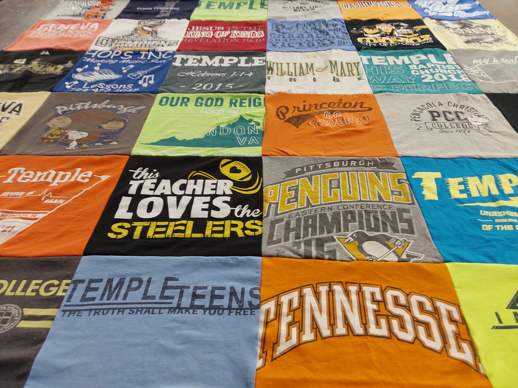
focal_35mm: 28
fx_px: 419
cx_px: 259
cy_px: 194
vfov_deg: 49.7
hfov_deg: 63.4
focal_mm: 2.91
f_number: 1.9
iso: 100
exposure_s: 1/60
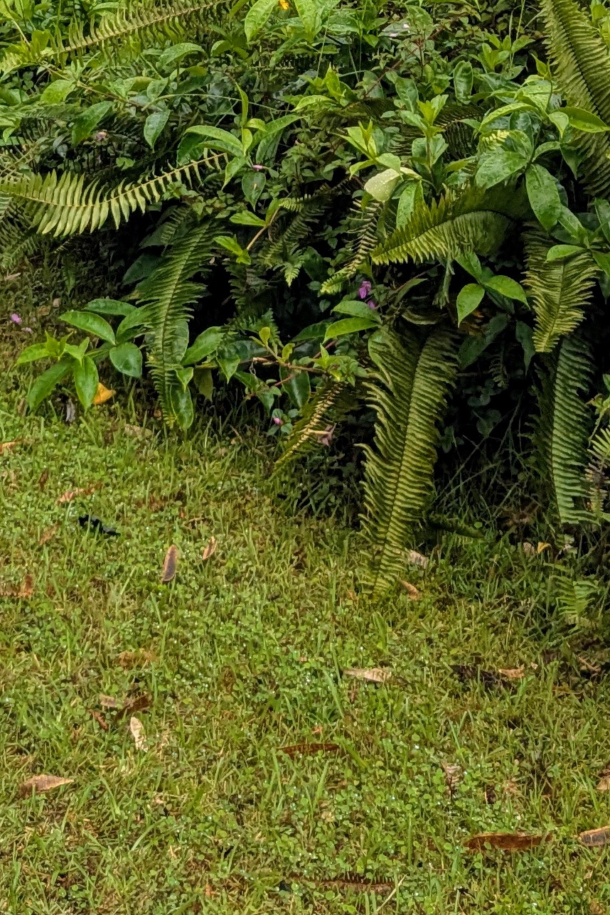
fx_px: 2236
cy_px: -470
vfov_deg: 19.9
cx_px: 234
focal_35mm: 88
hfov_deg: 15.5
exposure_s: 1/1017
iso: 46
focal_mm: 4.38
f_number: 1.73
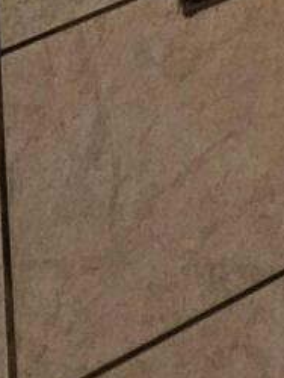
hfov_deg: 11.9
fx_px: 1136
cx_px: 654
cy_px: -996
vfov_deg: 9.2
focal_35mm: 104
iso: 80
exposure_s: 1/60
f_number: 2.2
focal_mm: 2.2
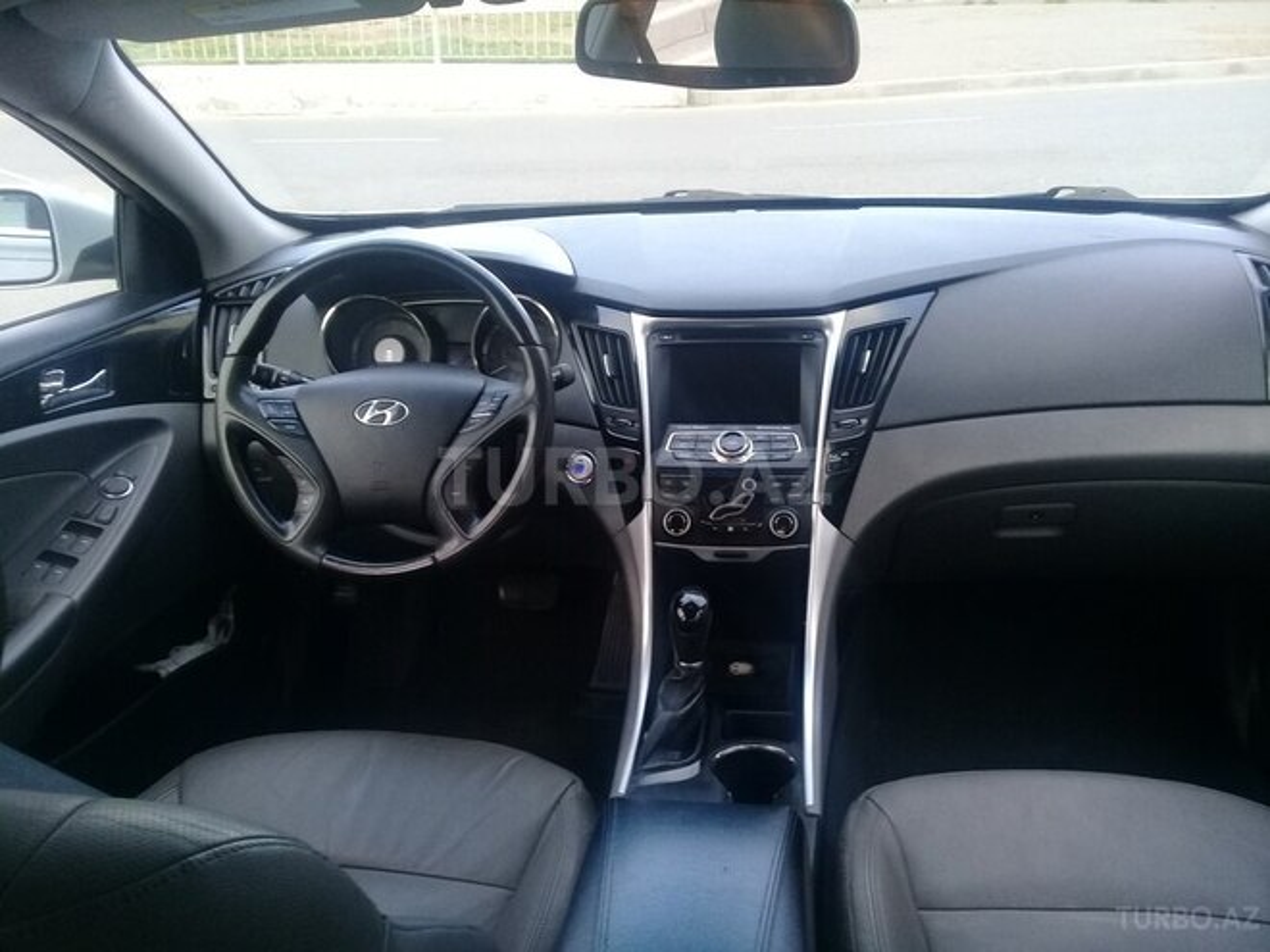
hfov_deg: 58.4
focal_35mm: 31
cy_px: 476
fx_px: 1137
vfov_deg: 45.4
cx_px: 635
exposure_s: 1/33
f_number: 2.2
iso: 80
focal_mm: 3.3
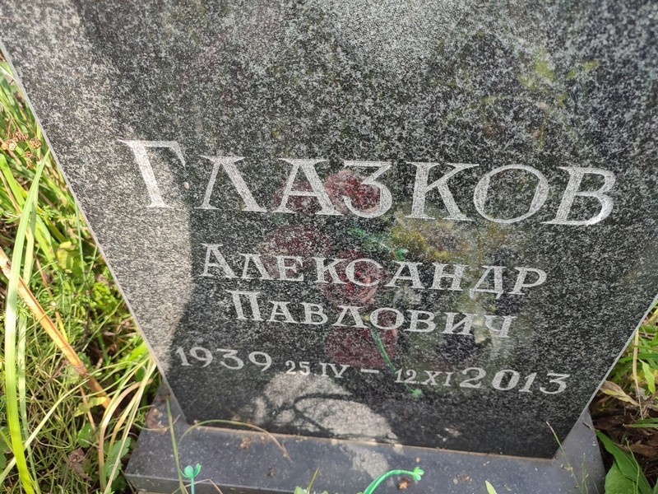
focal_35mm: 25
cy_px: 247
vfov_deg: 54.9
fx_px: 475
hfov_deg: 69.4
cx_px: 329
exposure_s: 1/103
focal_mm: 6.04
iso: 50
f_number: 1.9
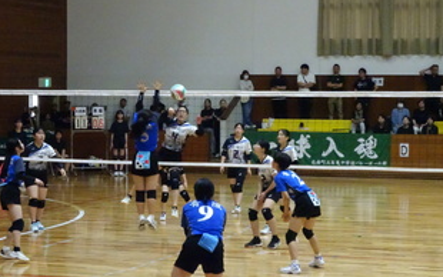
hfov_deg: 19.8
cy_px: 111
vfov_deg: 12.5
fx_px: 1268
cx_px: 215
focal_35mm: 105
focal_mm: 14.99
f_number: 5
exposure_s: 1/160
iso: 3200
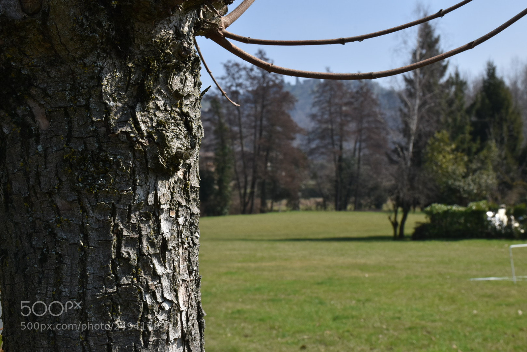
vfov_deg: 22.6
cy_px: 176
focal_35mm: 60
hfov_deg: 33.4
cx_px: 264
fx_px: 878
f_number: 16
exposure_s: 1/200
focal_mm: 40
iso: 320
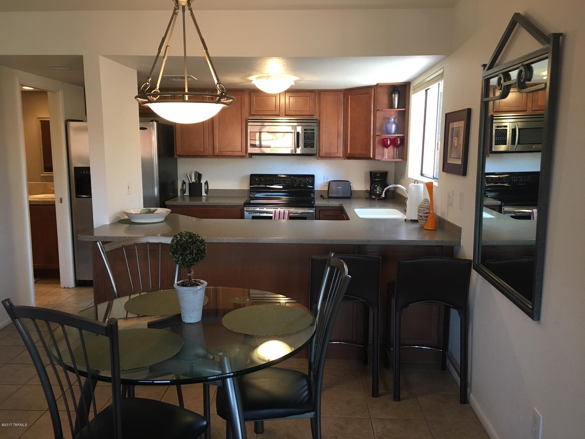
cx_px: 292
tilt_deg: -8.8
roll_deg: +0.5
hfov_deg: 61.7
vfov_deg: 48.2
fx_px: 490
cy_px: 220
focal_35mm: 29
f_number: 2.2
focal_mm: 4.15
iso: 100
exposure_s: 1/30
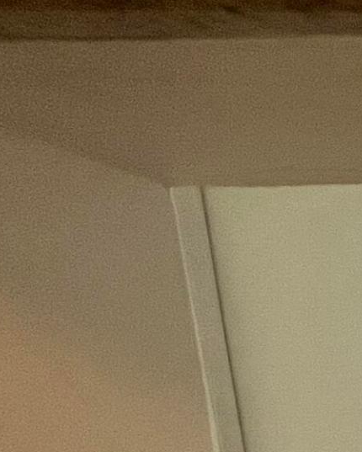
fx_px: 910
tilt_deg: -10.0
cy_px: 593
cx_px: 1081
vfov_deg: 24.3
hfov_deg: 11.6
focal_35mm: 68
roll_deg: +1.8
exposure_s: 1/120
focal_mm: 1.57
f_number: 1.8
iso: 200
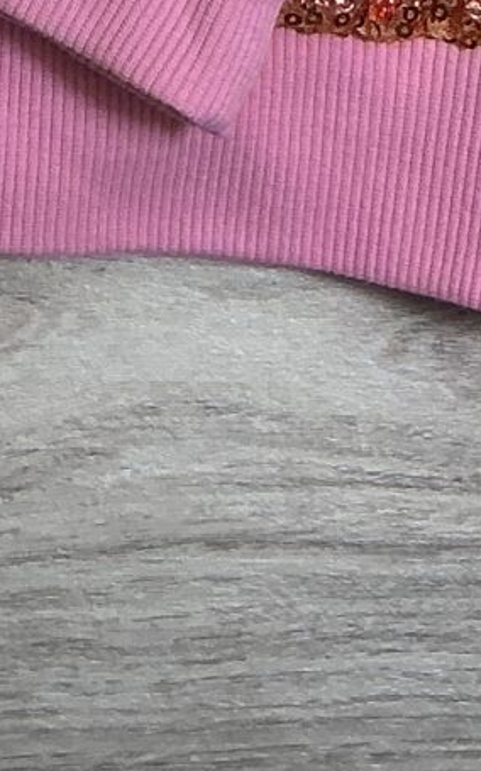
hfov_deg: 7.4
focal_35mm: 173
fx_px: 3632
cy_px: -757
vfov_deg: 11.0
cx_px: -259
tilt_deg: -83.6
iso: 64
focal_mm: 3
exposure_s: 1/60
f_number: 1.8
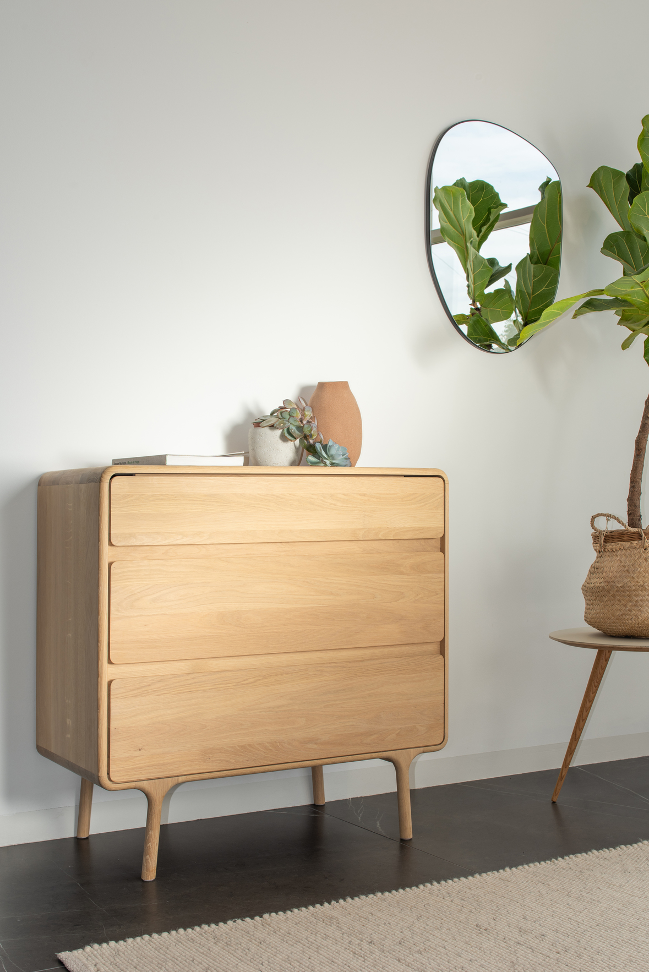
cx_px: 324
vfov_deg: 43.6
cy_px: 486
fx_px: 1216
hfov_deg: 29.9
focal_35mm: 45
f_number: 10
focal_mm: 45
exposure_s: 1/80
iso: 100
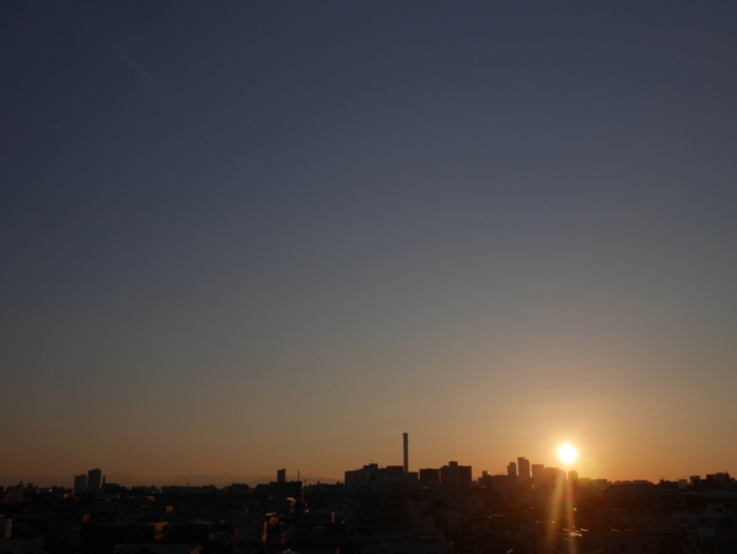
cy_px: 277
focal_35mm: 34
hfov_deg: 53.9
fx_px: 724
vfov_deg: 41.8
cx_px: 368
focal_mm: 17
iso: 200
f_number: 9
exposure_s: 1/400
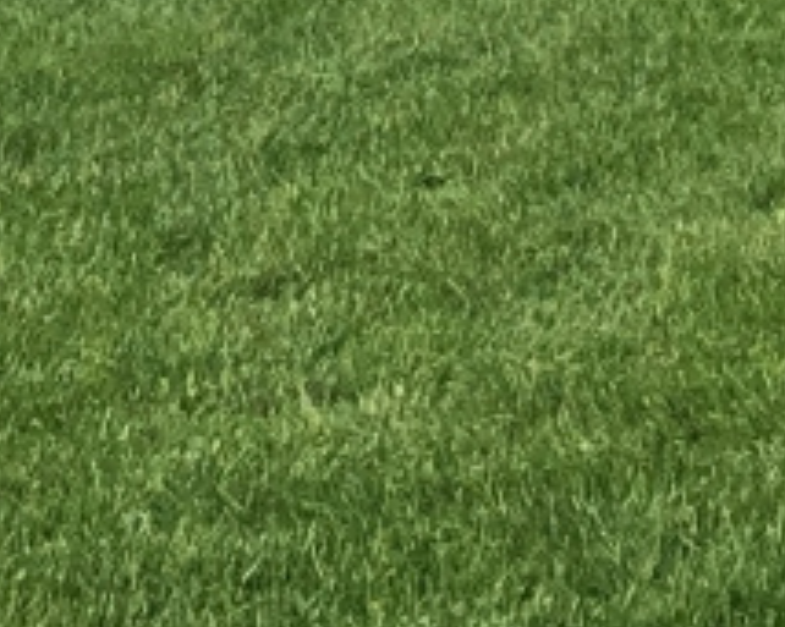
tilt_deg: +8.9
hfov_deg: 9.1
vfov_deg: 6.4
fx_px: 4923
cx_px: 503
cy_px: -1474
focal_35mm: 212
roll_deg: -0.7
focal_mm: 4.15
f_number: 2.2
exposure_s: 1/1522
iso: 32
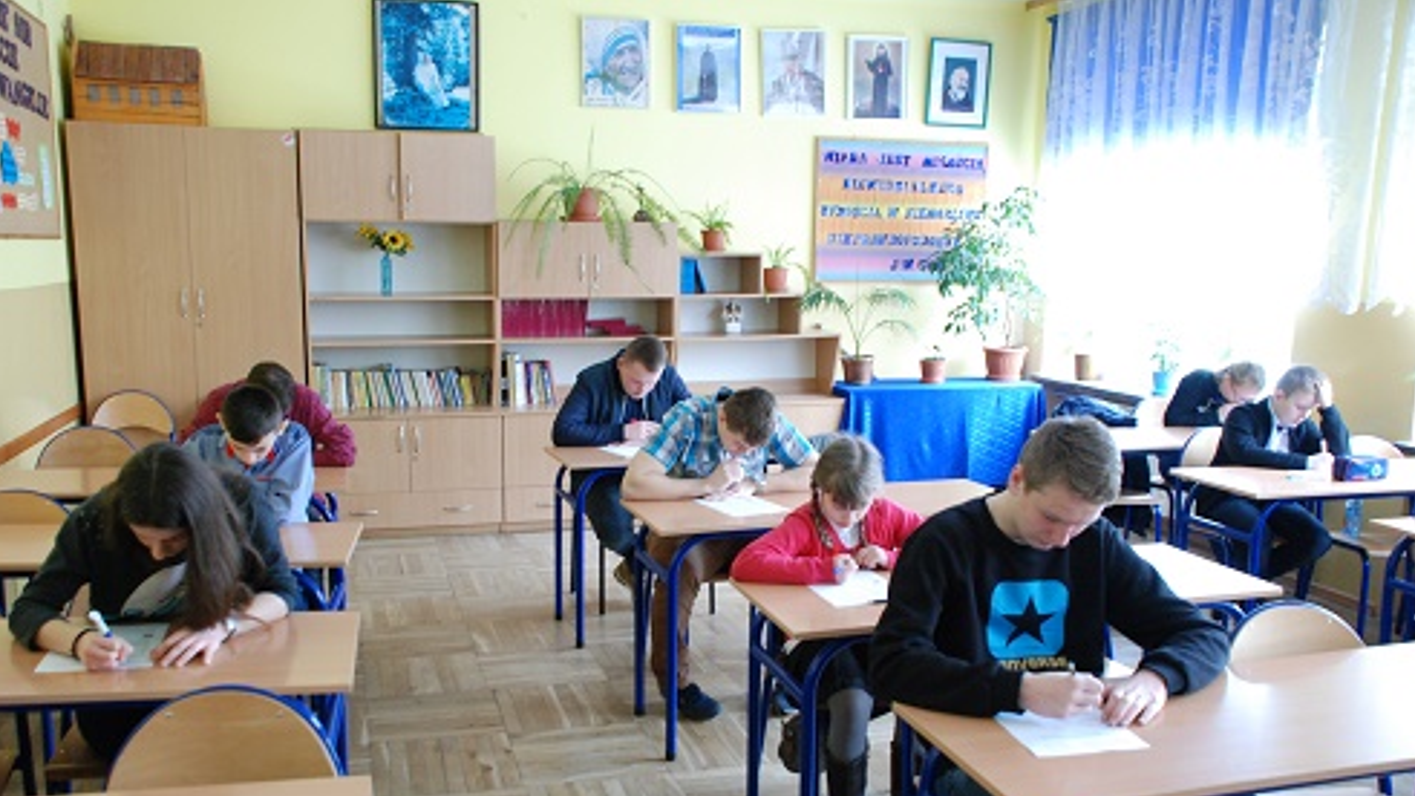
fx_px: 1200
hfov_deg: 61.0
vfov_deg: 36.5
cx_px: 706
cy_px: 479
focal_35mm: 32
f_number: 3.8
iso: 1000
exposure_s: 1/15
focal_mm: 20
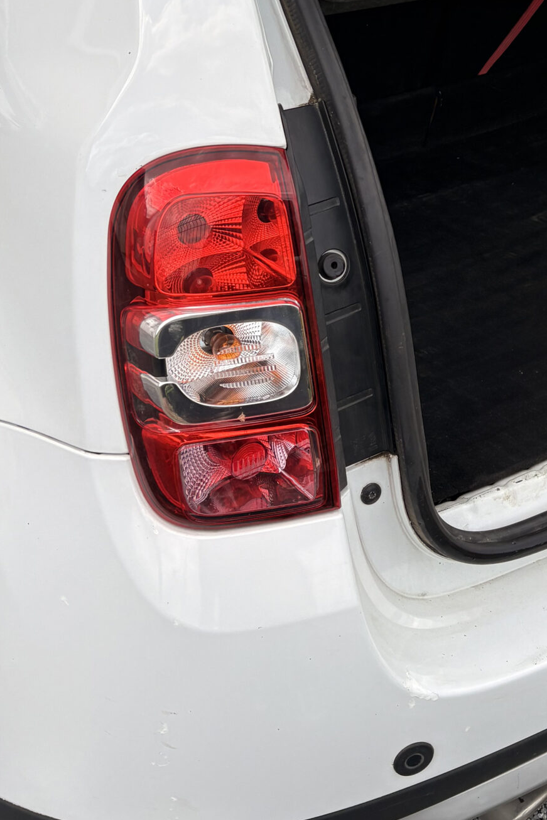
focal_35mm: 53
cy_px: 58
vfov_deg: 35.0
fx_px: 1208
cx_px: 587
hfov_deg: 24.0
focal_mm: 5.96
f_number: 1.6
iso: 50
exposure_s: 1/1311
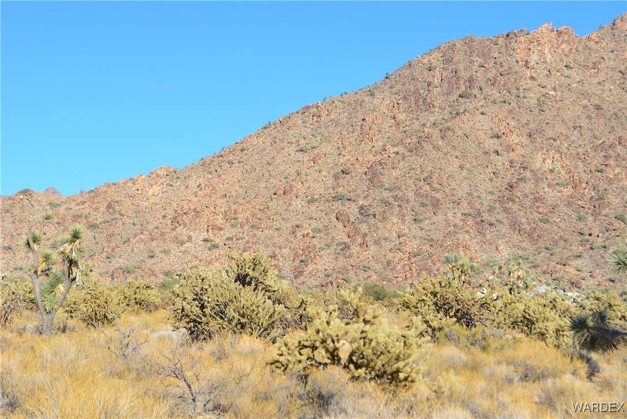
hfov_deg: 24.6
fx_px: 1438
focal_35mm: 82
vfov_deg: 16.6
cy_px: 210
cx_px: 314
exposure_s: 1/320
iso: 200
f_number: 10
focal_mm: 55
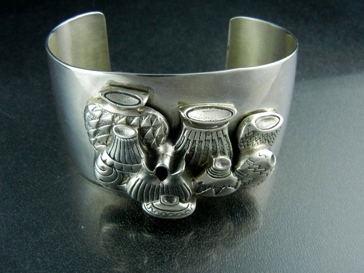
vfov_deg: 28.0
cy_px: 136
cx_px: 182
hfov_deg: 36.8
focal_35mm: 52
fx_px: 547
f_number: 3.9
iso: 400
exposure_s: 1/27.1
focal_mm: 9.3
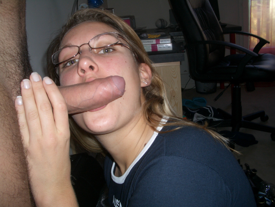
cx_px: 138
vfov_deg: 40.7
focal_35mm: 35
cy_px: 104
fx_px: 278
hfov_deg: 52.6
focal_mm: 5.8
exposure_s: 1/60
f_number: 4.3
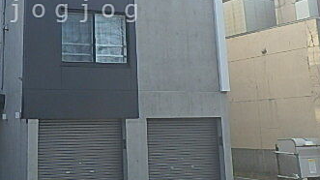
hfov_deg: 33.6
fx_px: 517
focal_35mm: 61
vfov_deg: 19.3
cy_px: 11
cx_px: 76
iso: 125
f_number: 4.6
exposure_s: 1/500
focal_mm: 5.2
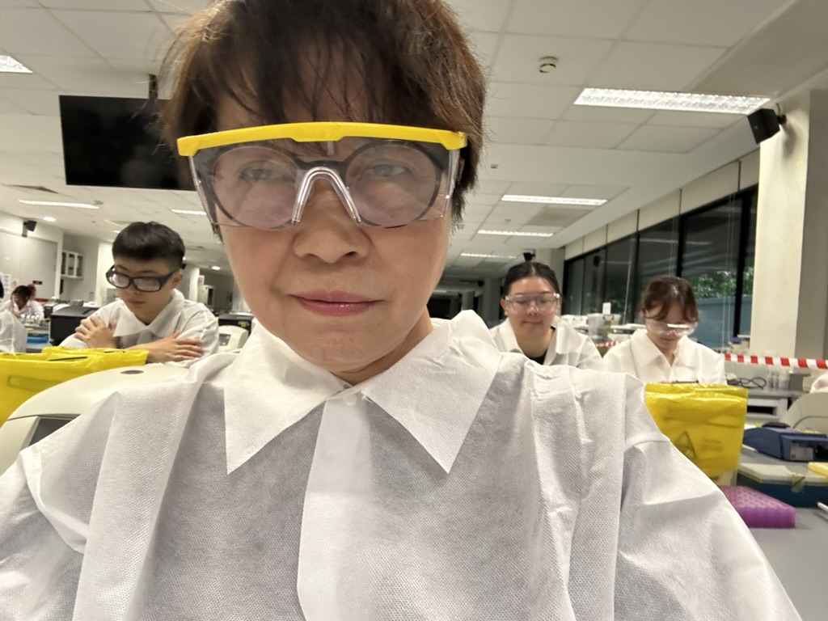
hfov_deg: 73.9
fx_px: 550
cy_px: 310
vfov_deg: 58.9
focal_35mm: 23
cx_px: 414
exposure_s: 1/50
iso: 200
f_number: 1.9
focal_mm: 2.69
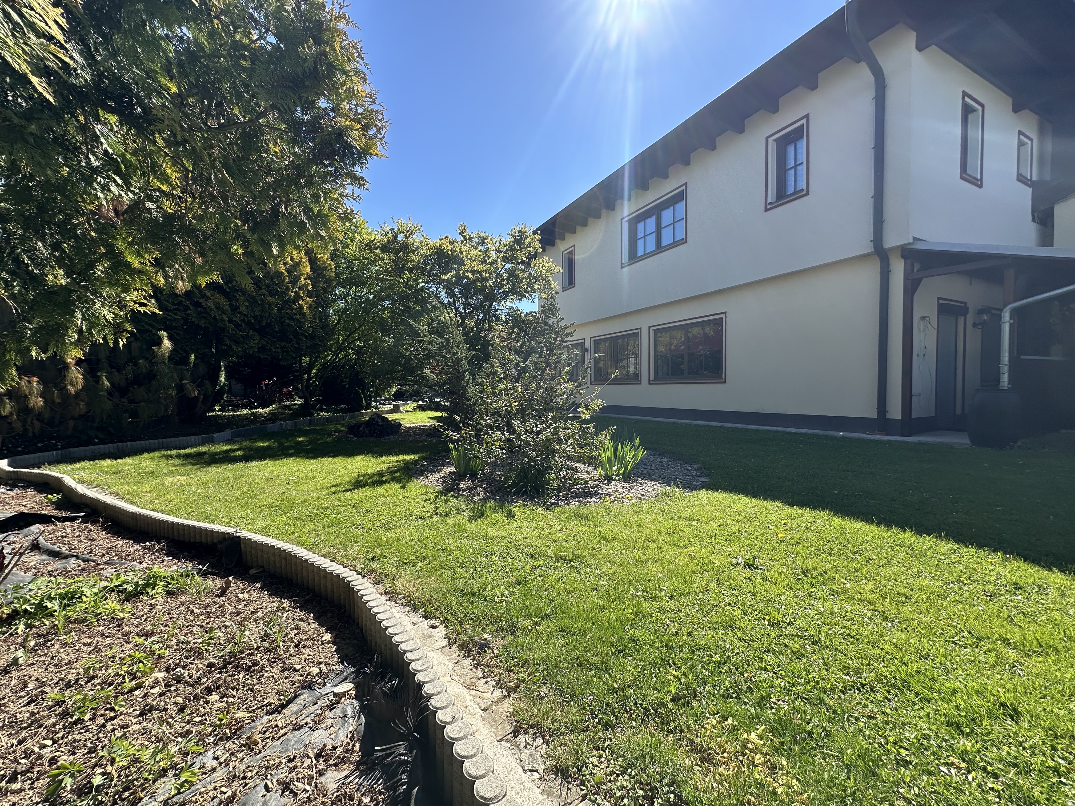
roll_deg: +0.6
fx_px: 435
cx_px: 538
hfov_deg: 102.1
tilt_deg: -2.8
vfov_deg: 85.7
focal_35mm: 14
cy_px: 403
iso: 40
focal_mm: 2.22
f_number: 2.2
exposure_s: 1/955
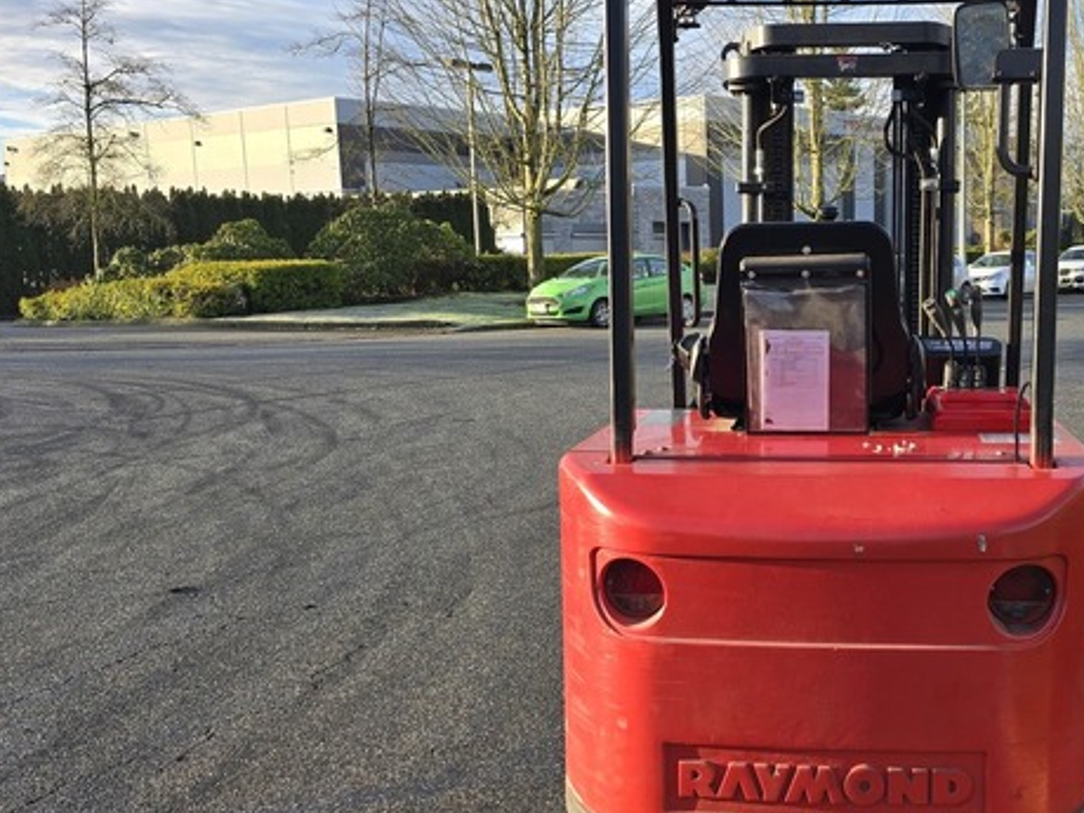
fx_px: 1253
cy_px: 427
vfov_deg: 36.0
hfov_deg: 45.4
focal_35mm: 40
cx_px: 797
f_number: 1.7
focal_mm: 6.3
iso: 12
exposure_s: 1/238
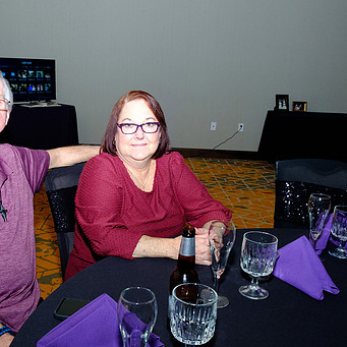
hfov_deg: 42.4
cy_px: 189
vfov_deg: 42.8
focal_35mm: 39
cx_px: 123
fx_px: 442
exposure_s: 1/160
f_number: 5.6
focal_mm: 18
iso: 1600
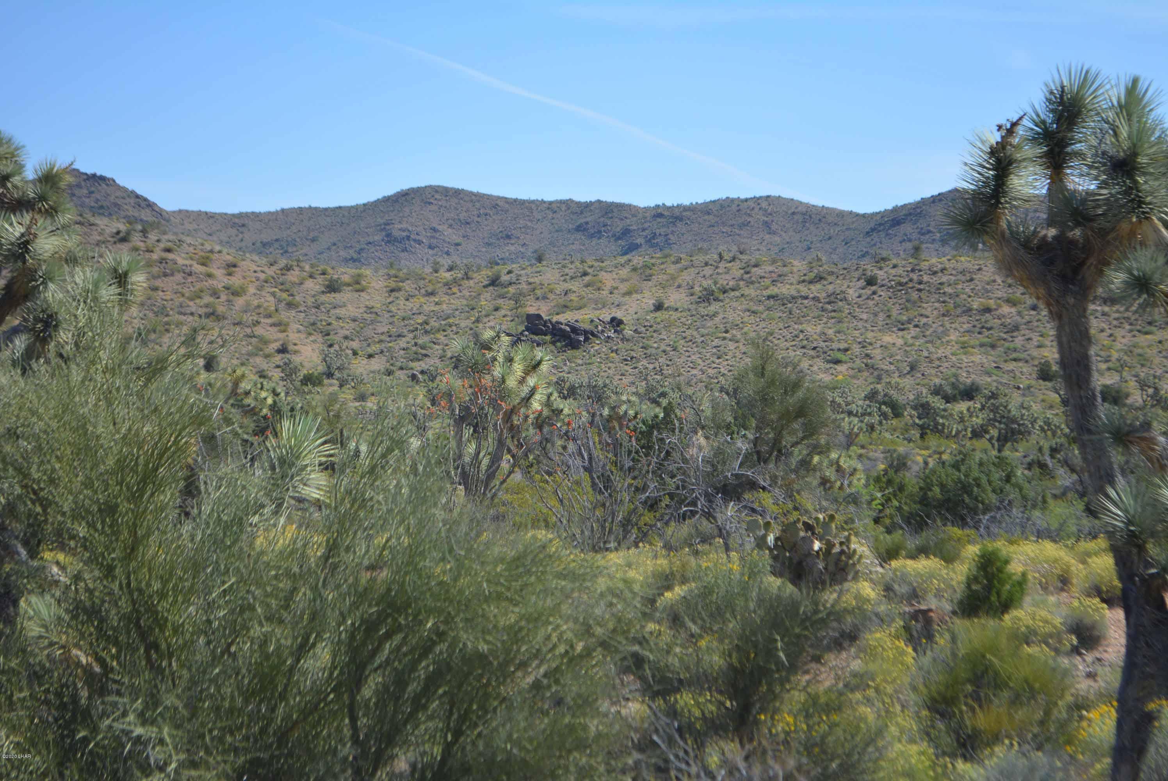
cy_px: 390
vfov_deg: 16.6
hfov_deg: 24.6
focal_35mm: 82
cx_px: 584
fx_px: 2679
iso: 400
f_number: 6.3
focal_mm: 55
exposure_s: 1/1600
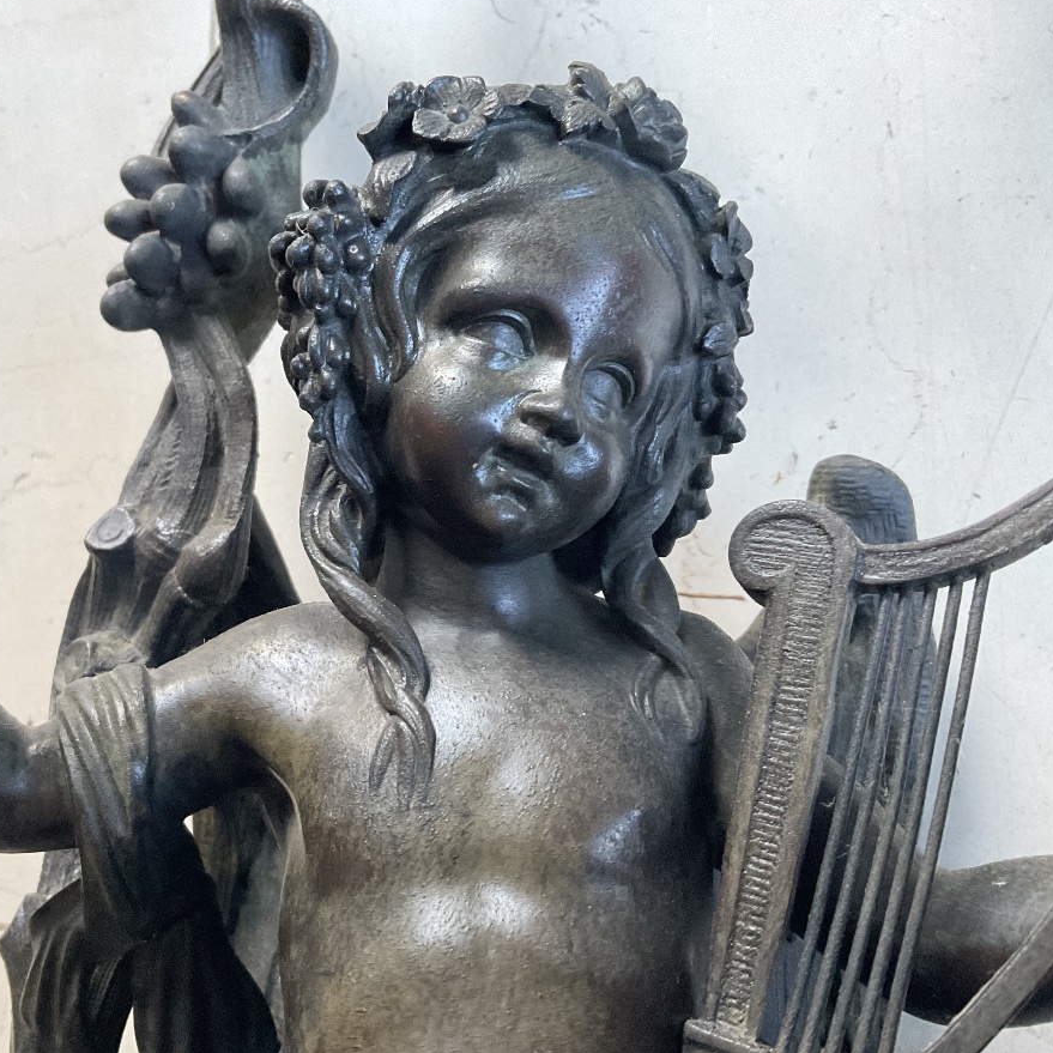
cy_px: 521
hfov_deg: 46.8
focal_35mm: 35
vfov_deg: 47.2
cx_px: 395
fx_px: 1205
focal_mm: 3
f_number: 1.8
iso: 160
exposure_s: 1/60
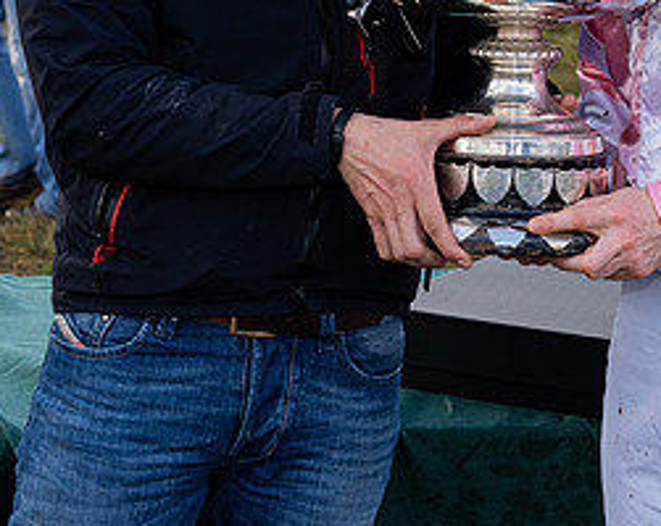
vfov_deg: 11.3
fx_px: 2637
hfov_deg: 14.3
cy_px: 0
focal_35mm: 135
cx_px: 459
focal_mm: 46
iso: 400
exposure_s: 1/250
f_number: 5
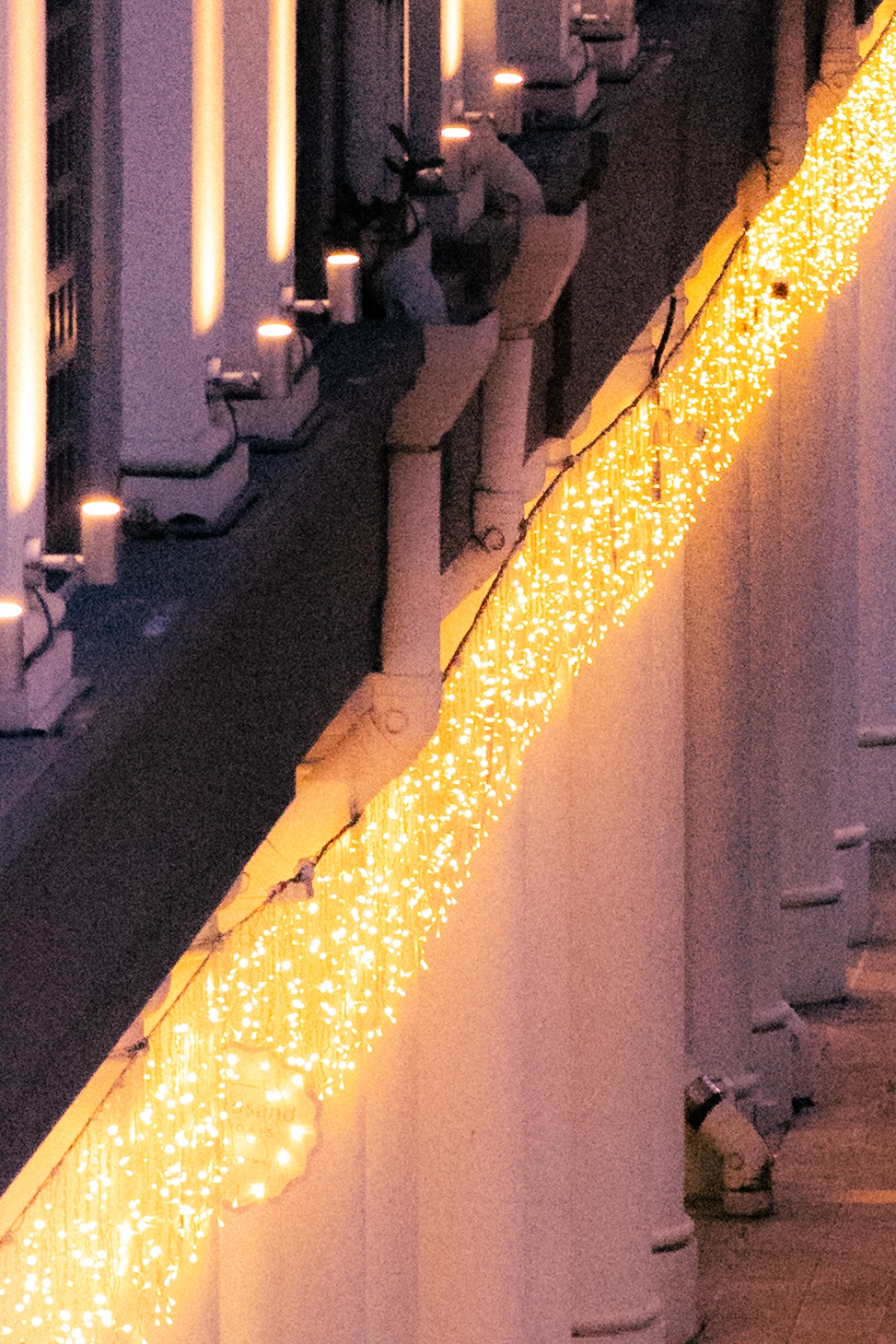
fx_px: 13809
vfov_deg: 5.5
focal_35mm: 370
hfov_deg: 3.7
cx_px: 18
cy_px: 1642
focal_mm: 90
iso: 8000
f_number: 4
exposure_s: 1/250
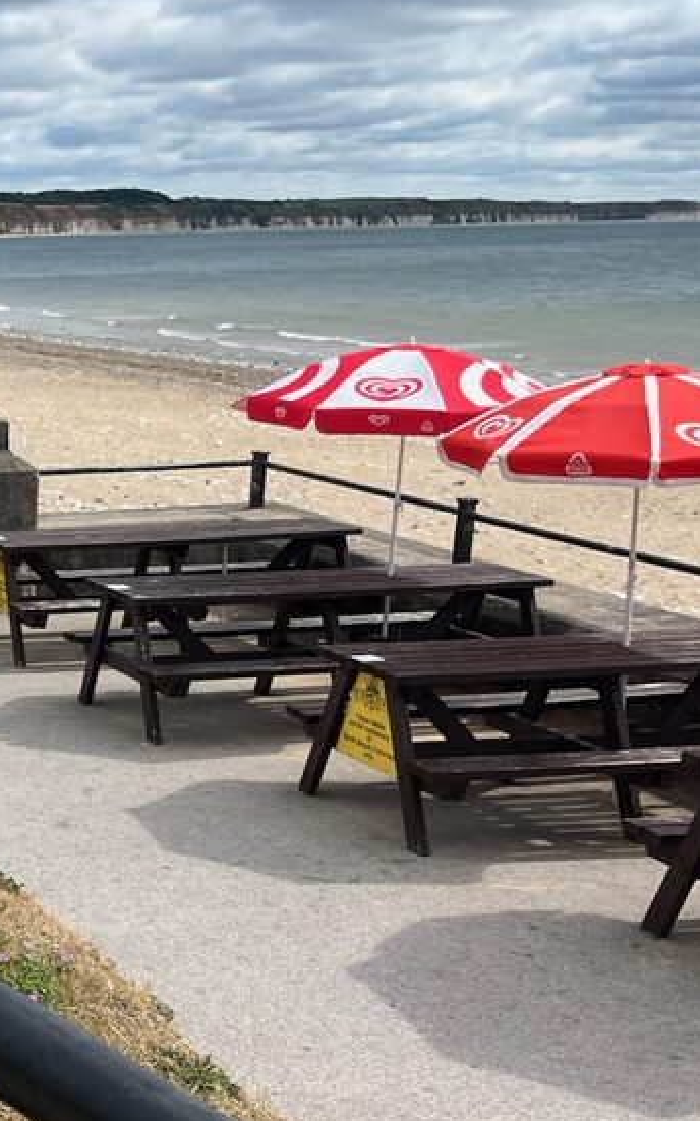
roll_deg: +0.6
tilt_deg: -14.4
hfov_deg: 19.7
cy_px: 682
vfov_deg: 33.9
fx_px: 1833
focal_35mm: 60
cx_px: -234
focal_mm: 5.1
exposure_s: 1/3311
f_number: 1.6
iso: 50
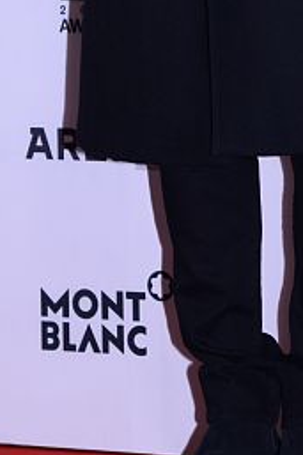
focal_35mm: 327
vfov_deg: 6.2
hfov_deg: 4.2
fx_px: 4134
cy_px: -276
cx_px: 210
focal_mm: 70
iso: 500
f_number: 3.5
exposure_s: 1/250
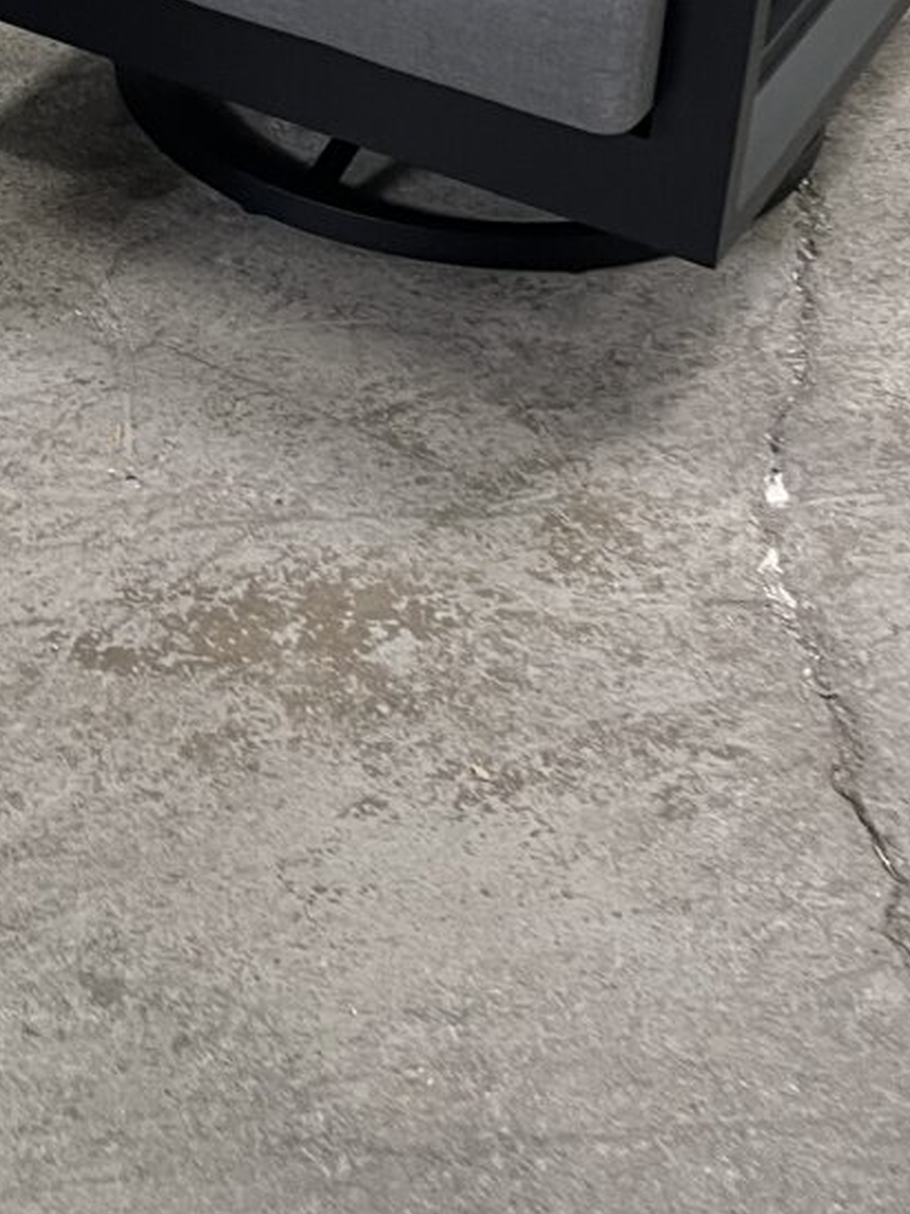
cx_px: 55
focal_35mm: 73
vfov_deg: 24.7
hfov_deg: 19.7
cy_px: -148
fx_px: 2559
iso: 160
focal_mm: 5.1
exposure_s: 1/60
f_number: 1.6
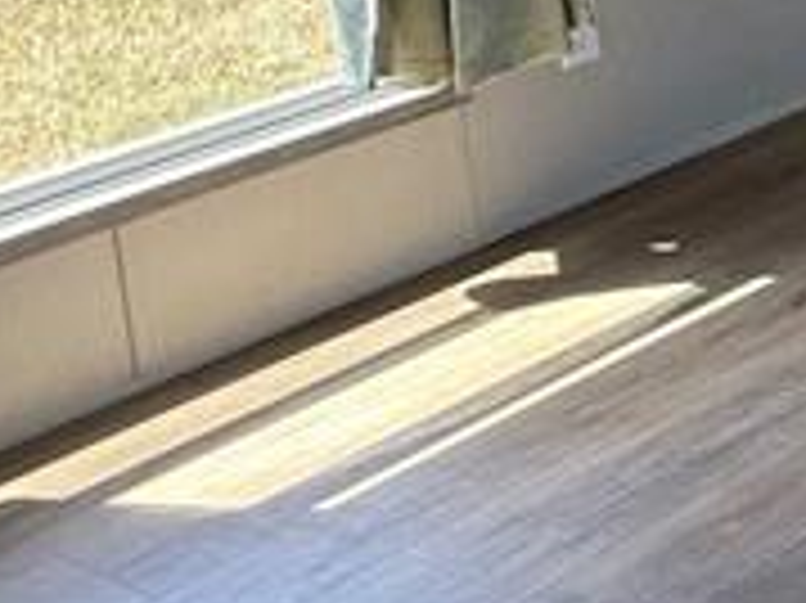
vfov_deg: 16.7
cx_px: 1680
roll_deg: +0.6
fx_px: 1861
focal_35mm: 80
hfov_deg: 16.9
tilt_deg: -9.0
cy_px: -310
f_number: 2.2
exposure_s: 1/99
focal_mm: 2.22
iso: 125
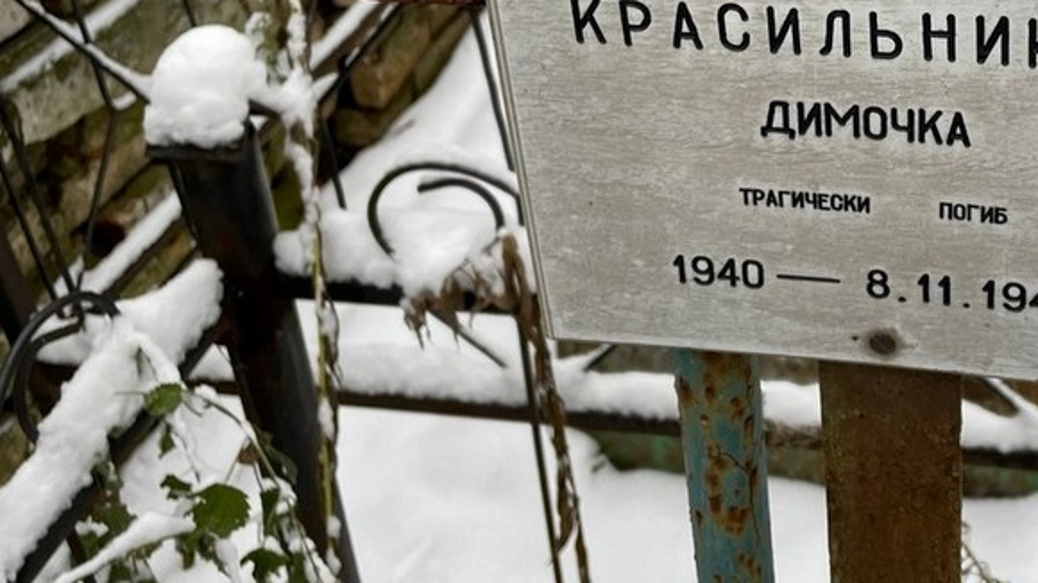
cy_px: -25
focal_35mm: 50
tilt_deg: -26.1
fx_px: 1376
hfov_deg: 39.8
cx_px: 823
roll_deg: +1.3
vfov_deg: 22.8
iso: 32
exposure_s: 1/121
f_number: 1.6
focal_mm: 4.2
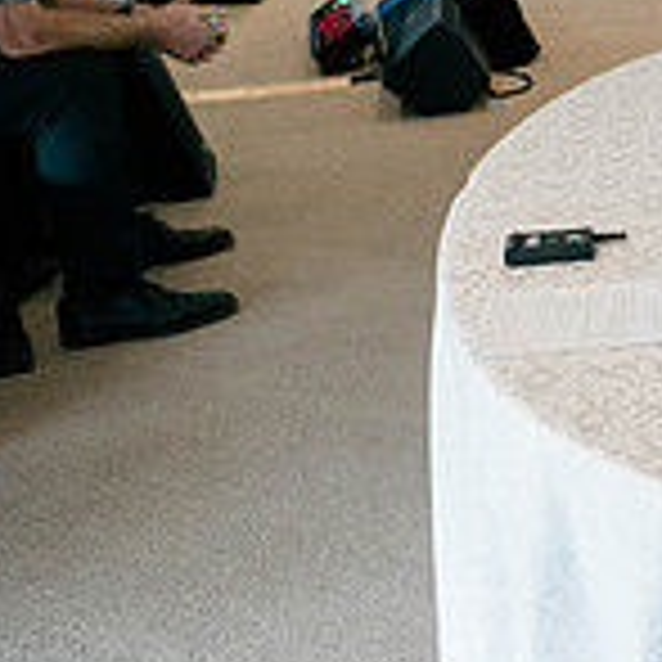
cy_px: 155
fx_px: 1515
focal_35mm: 70
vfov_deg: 24.4
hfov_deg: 19.7
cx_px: 1112
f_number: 1.7
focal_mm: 10
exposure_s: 1/100
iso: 400
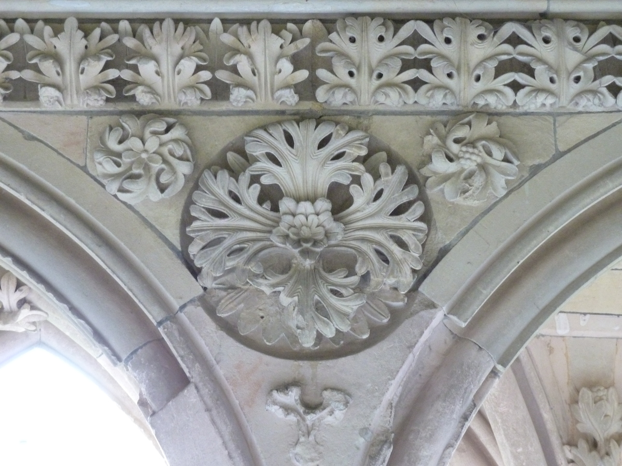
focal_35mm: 72
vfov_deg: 20.4
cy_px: 233
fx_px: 1294
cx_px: 311
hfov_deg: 27.0
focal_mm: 11.9
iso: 800
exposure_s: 1/13
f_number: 4.1
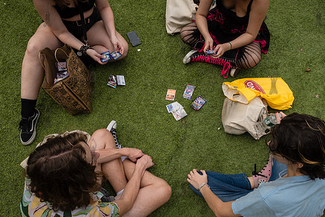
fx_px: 271
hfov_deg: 61.7
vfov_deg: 43.6
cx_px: 183
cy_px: 116
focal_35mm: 30
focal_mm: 24
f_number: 4
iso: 500
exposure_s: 1/1600
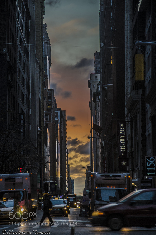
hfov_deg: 9.9
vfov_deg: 14.9
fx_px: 901
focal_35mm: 138
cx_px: 78
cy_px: 118
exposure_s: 1/50
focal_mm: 92
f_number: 5.6
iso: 250
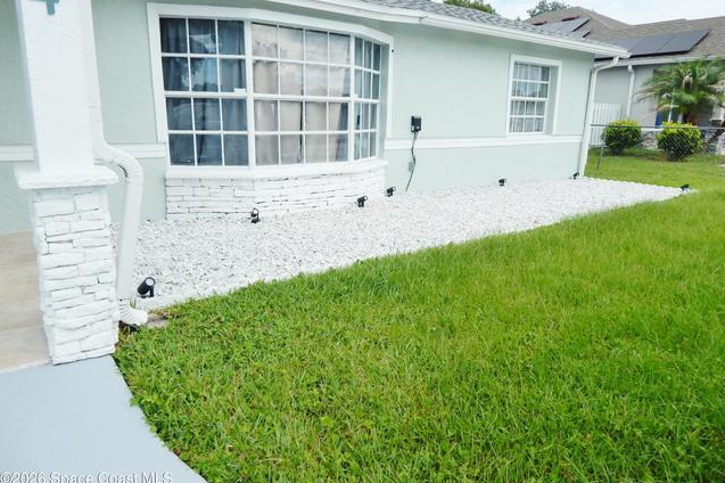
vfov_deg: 55.0
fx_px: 463
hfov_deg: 76.1
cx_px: 363
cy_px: 230
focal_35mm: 23
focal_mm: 4
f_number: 6
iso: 125
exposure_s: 1/400
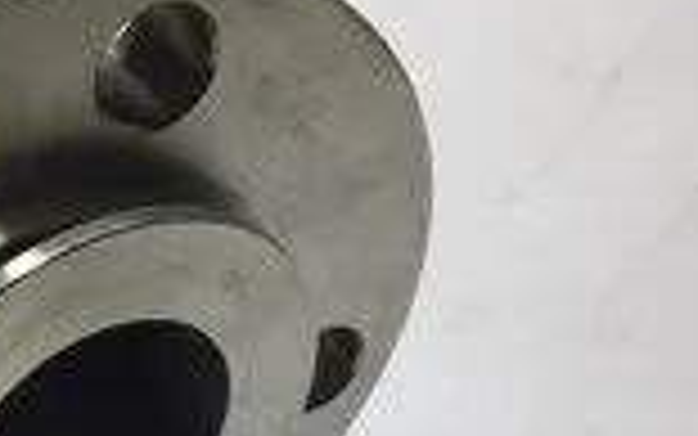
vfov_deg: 14.8
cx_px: 117
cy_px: 548
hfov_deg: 23.9
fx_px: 1618
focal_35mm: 85
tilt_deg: -51.0
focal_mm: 3.3
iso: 25
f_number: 2.4
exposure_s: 1/120
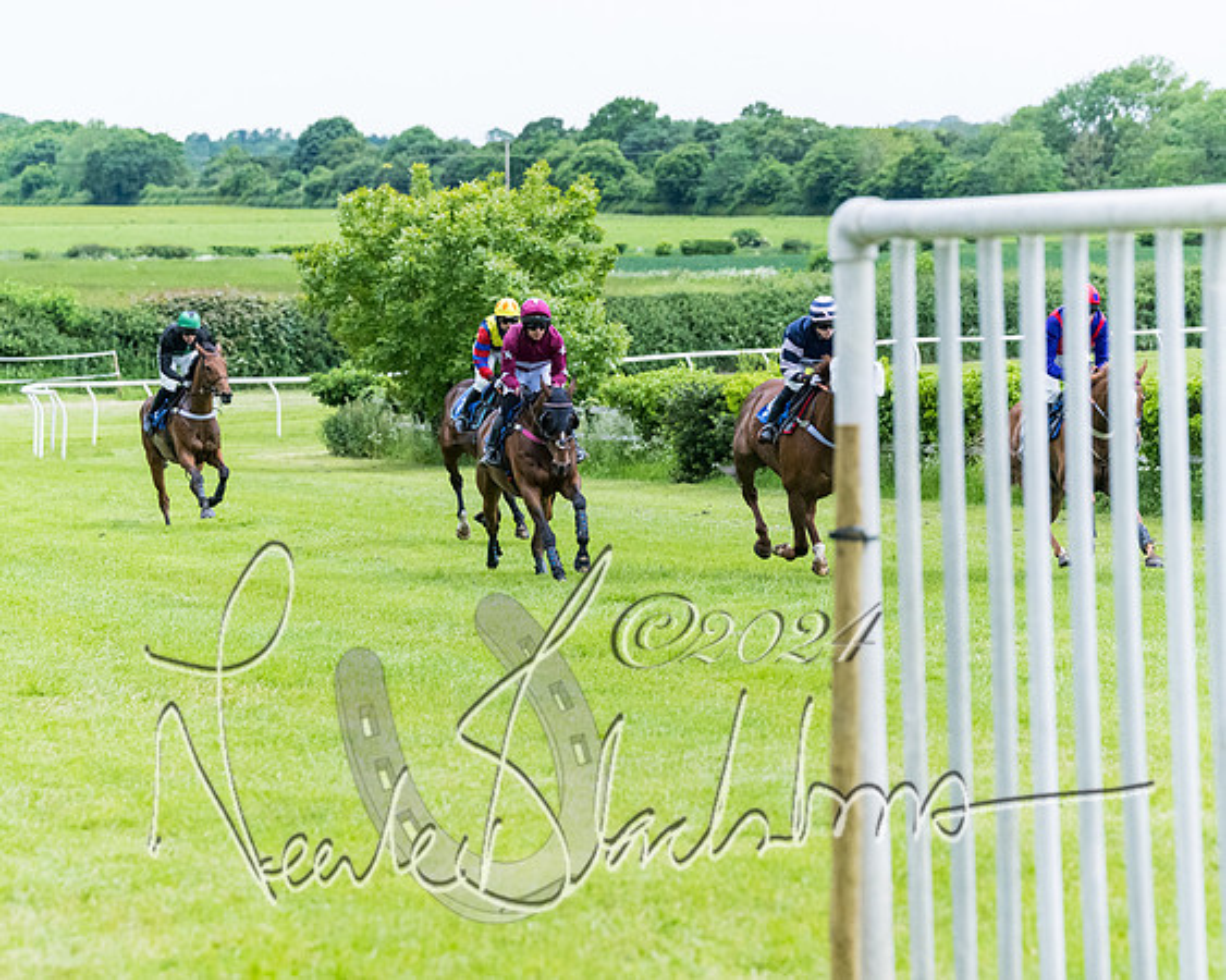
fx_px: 5412
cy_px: 464
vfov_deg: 10.3
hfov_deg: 12.9
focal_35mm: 149
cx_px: 643
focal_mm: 110
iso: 2000
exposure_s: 1/3200
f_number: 4
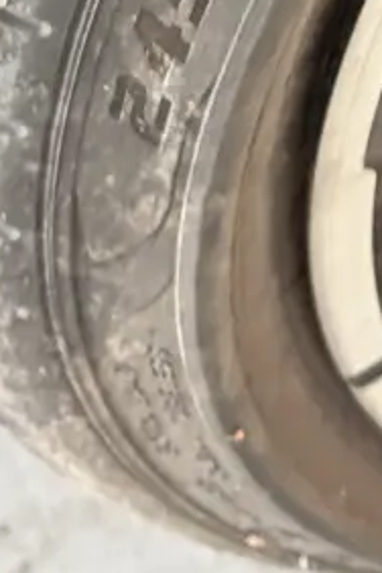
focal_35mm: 184
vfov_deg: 9.9
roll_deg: -11.4
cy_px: -760
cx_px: 933
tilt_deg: -36.6
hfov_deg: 7.0
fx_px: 2928
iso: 250
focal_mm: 5.96
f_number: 1.6
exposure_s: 1/60
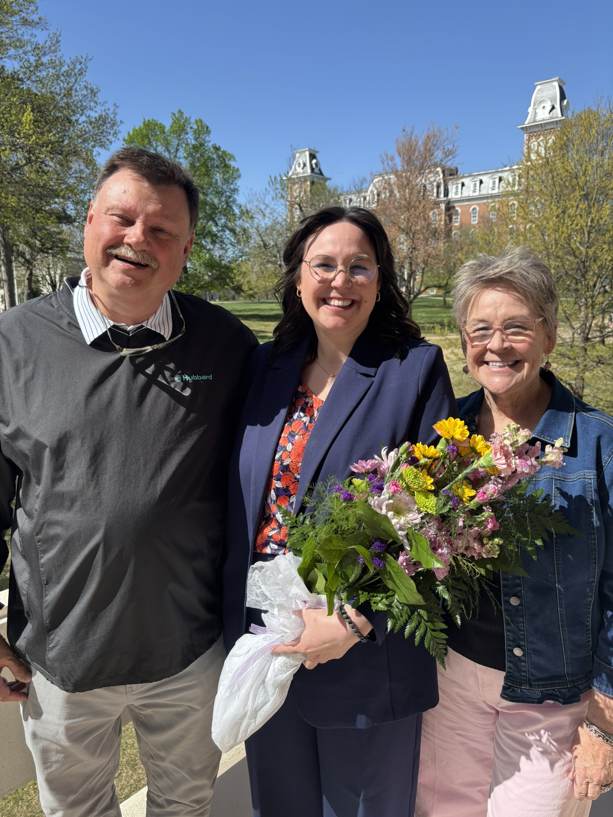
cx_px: 306
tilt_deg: -6.3
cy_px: 408
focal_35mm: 26
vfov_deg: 67.3
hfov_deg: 53.1
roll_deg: +0.3
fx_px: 614
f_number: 1.6
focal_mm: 5.96
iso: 50
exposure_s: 1/2513
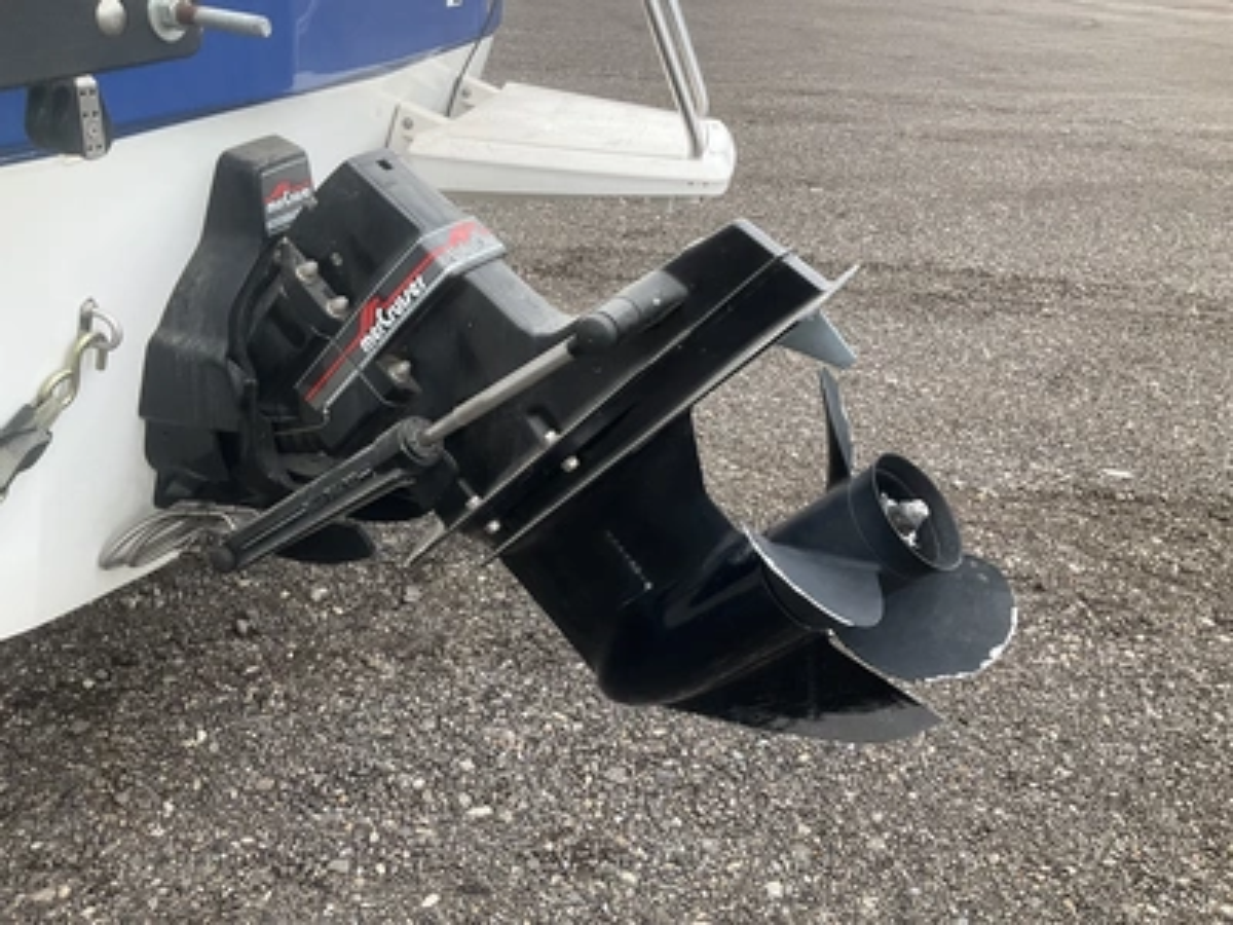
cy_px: 462
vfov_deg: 48.2
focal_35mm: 29
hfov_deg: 61.7
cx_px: 616
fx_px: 1033
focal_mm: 3
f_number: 1.8
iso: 25
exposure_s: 1/568
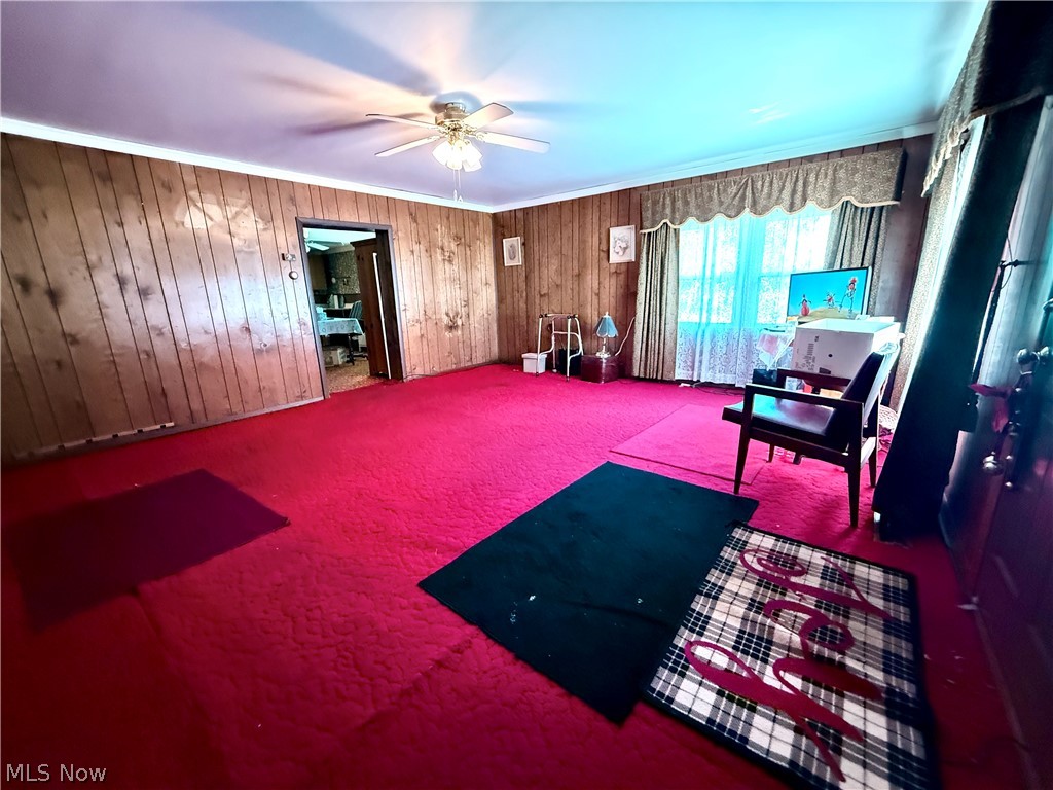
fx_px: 426
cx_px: 526
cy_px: 395
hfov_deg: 102.1
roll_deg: +2.0
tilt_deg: -13.0
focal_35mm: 14
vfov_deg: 85.7
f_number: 2.2
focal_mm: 2.22
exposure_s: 1/40
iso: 1250
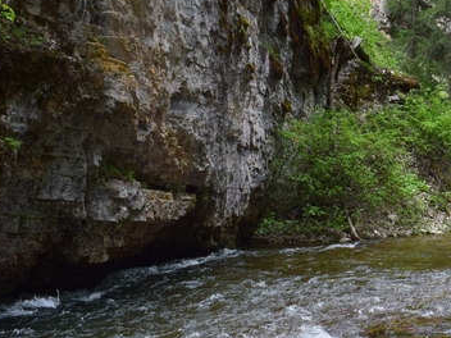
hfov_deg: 29.8
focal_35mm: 59
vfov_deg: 23.8
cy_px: 4
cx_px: 483
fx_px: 769
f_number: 9
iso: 400
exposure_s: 1/125
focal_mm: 18
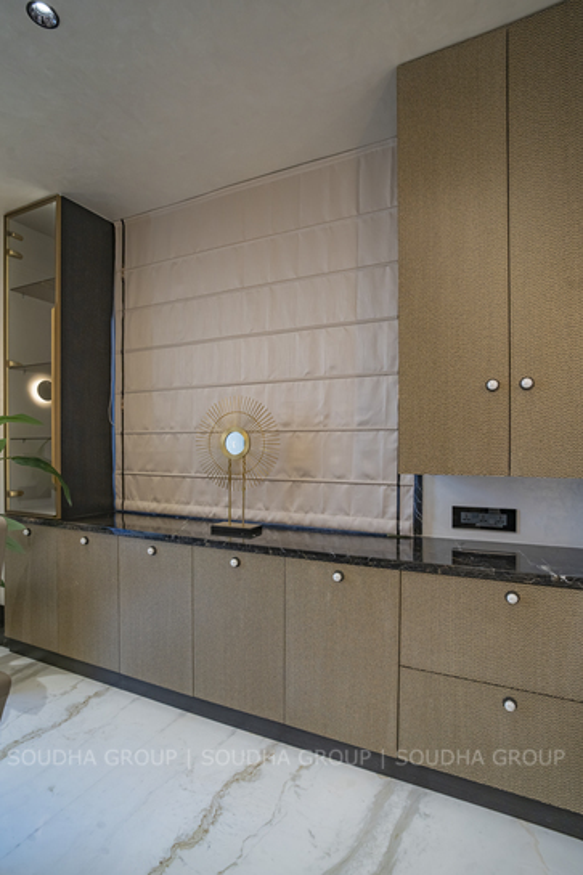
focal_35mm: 18
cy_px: 438
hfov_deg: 67.4
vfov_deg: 90.0
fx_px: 437
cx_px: 292
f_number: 6.7
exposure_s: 1/125
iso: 640
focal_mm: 18
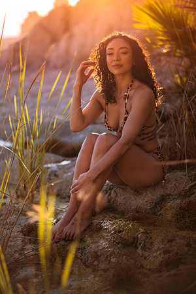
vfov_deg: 34.5
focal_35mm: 58
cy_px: 147
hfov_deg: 23.4
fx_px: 474
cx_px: 98
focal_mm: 58
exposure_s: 1/2500
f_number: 1.4
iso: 100
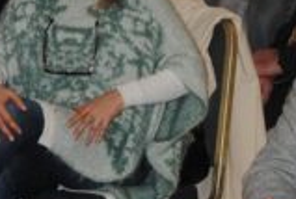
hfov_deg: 8.2
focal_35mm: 251
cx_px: 184
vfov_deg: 5.5
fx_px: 2070
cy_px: 141
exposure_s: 1/60
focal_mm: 26
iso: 200
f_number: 4
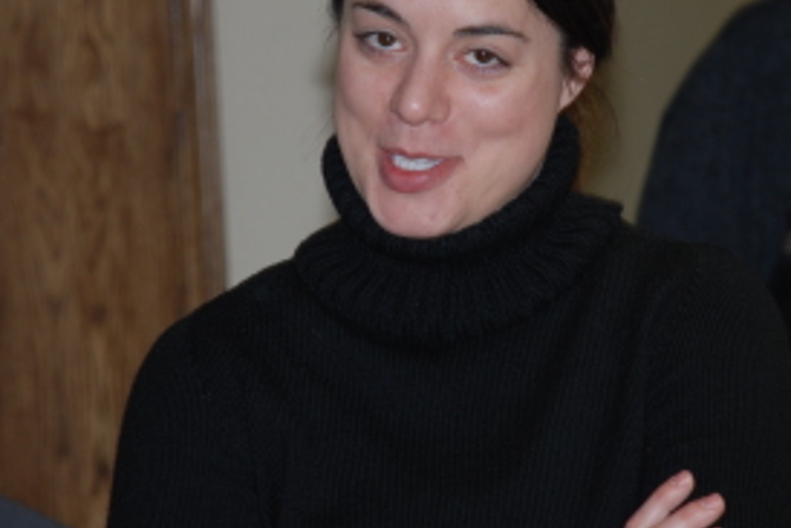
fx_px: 7867
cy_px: 89
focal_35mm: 358
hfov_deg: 5.8
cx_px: 453
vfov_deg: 3.8
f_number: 5.6
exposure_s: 1/60
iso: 200
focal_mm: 135
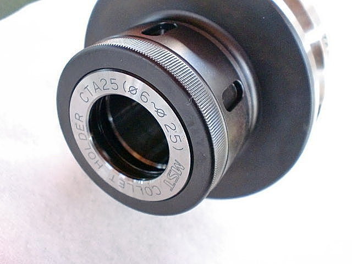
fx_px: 356
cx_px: 176
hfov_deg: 52.6
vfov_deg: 40.7
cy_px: 132
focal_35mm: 35
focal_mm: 6.3
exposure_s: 1/60
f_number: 3.1
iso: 500
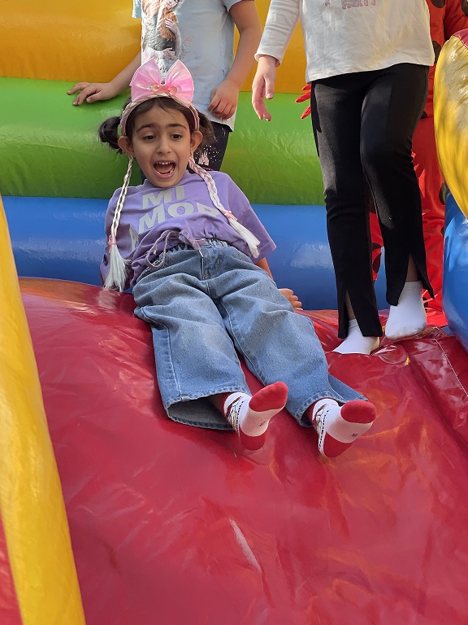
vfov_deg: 23.3
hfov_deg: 17.5
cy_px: 262
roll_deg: +1.2
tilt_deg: +6.2
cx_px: 297
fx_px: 1514
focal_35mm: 84
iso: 32
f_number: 2.2
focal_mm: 7.5
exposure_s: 1/389
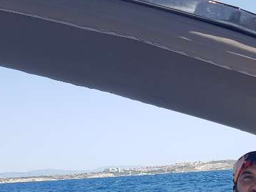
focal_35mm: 75
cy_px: 258
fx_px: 554
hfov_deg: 25.9
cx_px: 165
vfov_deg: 18.2
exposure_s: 1/1288
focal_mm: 4.3
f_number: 1.7
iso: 40
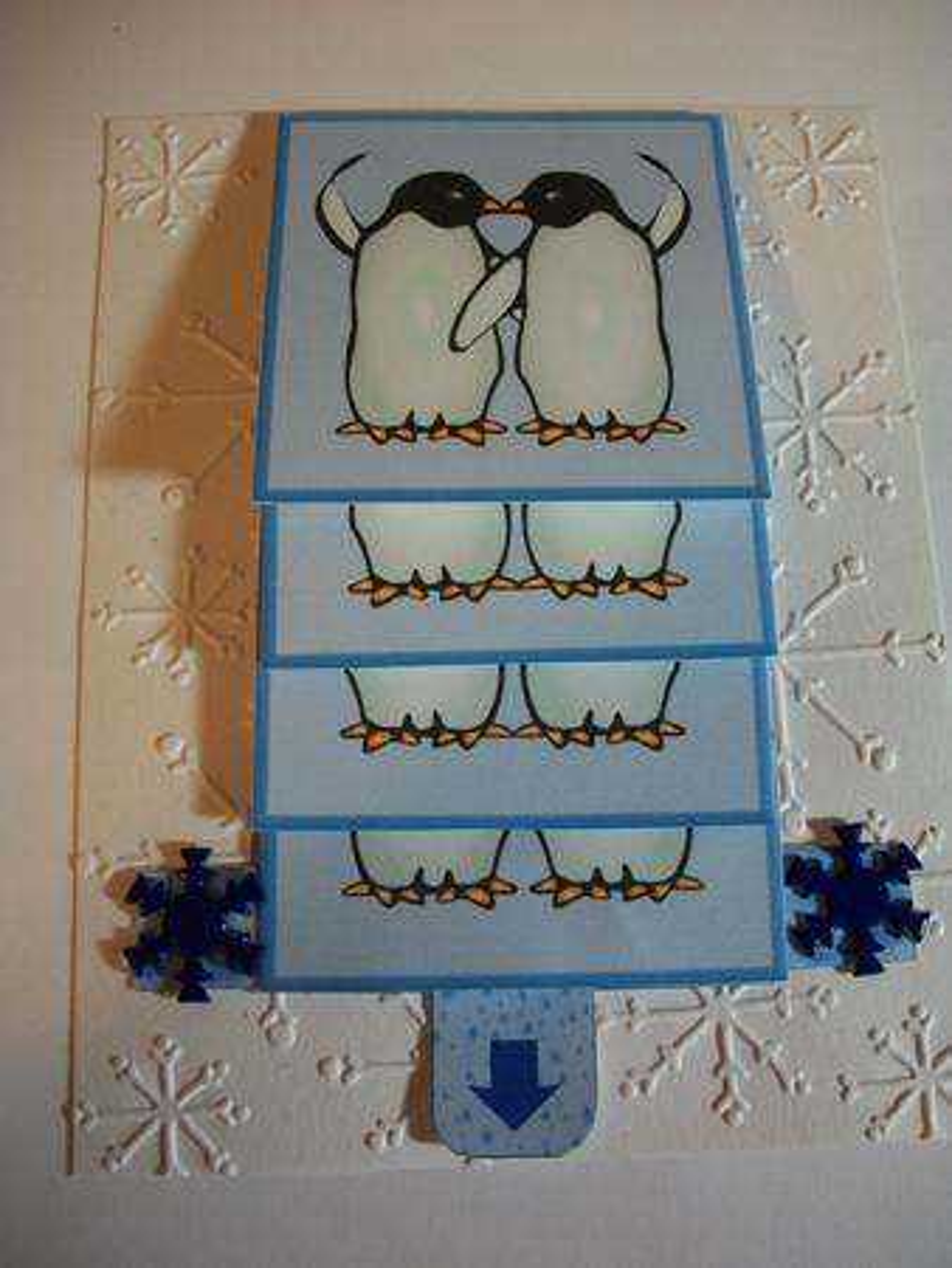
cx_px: 476
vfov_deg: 52.6
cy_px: 634
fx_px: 1282
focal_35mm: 35
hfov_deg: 40.7
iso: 160
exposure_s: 1/25
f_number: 3.1
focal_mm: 6.3
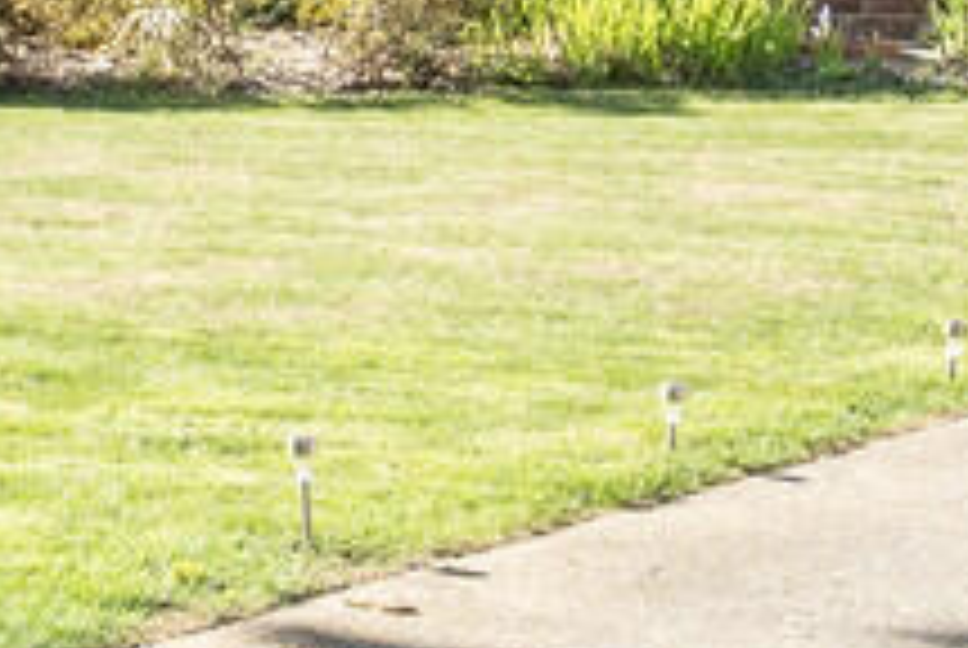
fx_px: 4227
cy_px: -268
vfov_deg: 8.6
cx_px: -117
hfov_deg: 12.8
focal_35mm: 157
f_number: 8
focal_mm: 22
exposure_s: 1/200
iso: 400
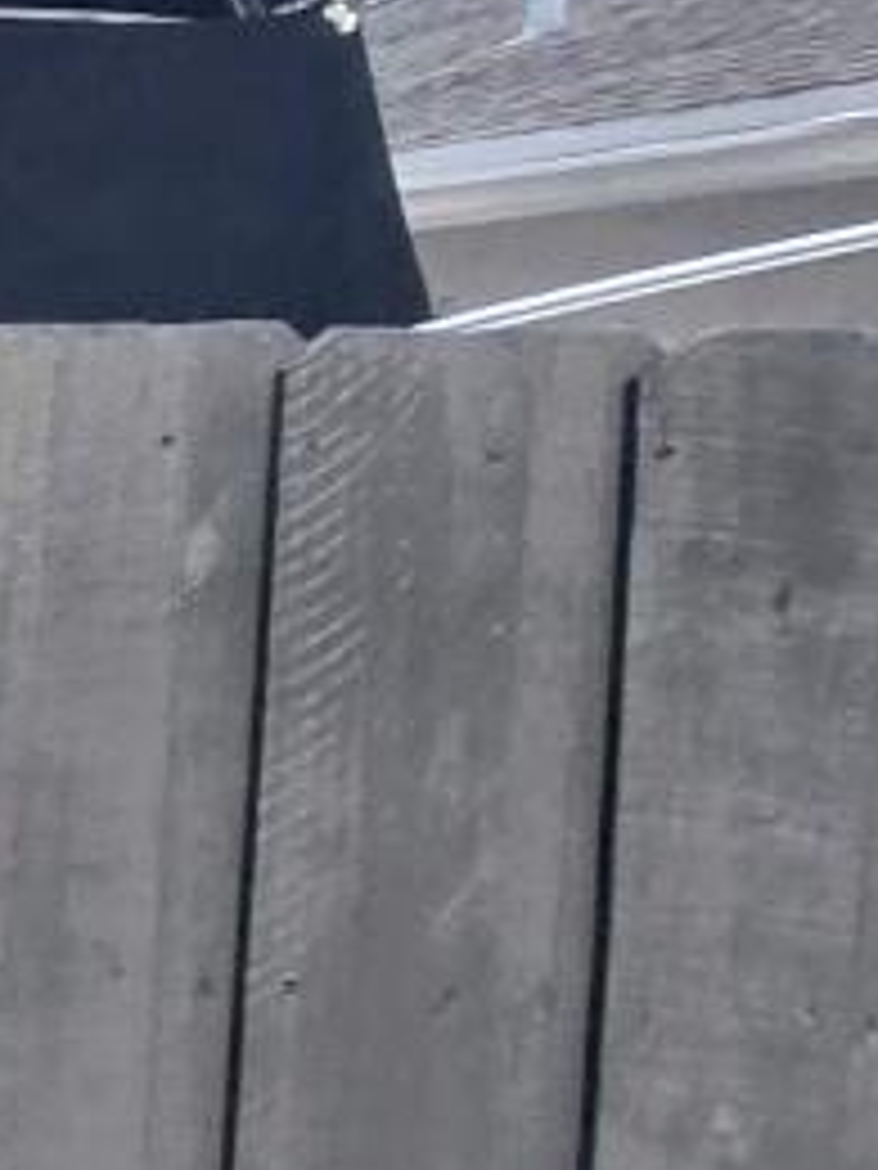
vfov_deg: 19.6
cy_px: 756
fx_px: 3382
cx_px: -2440
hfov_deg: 8.6
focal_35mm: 100
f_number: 2.2
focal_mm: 2.2
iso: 50
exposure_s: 1/788
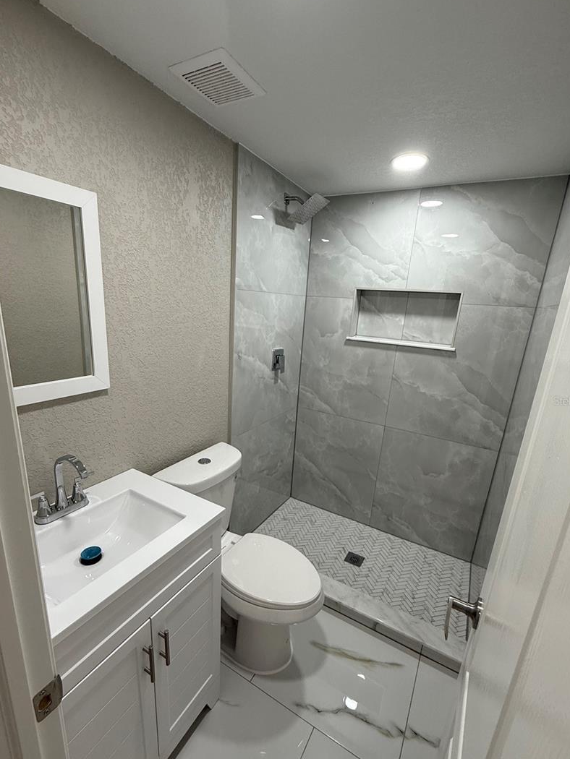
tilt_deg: -15.9
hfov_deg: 78.1
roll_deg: -3.8
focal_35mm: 16
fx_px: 351
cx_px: 279
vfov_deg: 94.4
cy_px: 400
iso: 125
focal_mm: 2.22
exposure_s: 1/99
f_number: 2.2
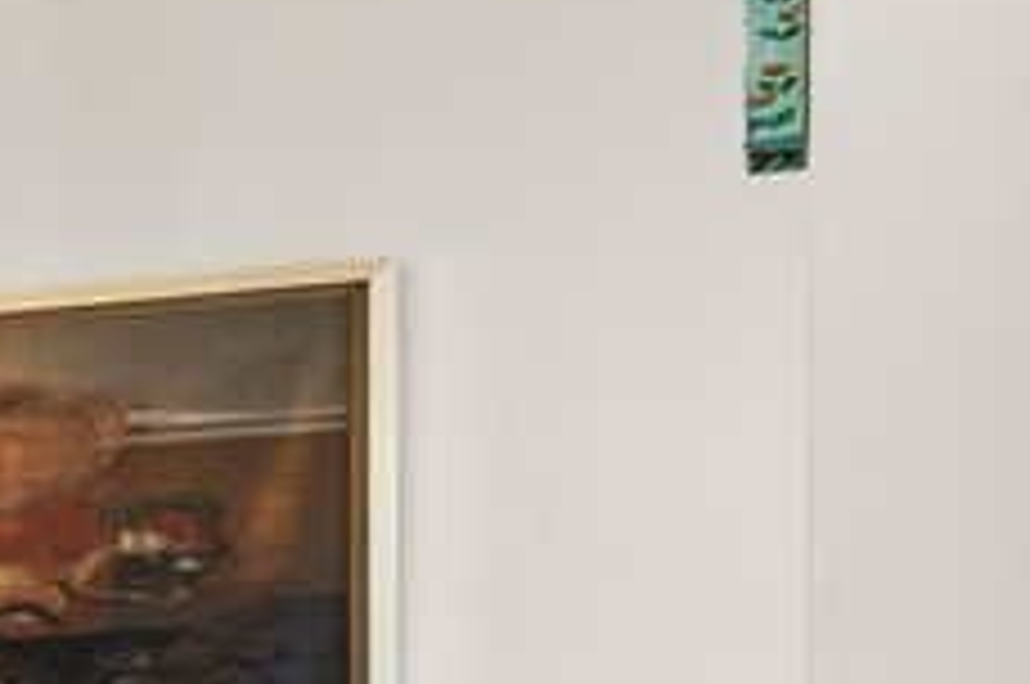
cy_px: 749
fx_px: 2543
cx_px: -2602
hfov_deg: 9.3
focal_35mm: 89
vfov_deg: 14.9
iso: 320
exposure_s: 1/8
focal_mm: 12
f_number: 8
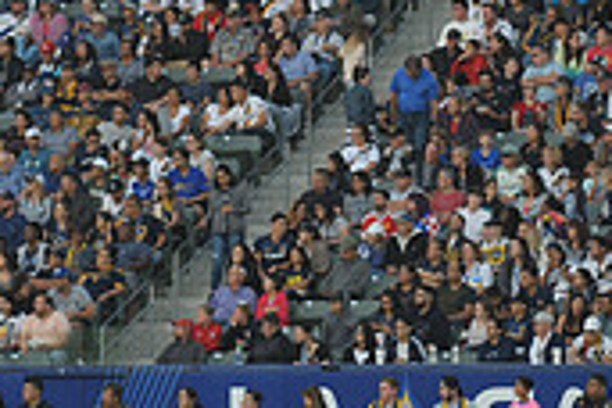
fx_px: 8074
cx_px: 183
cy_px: -14
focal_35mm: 475
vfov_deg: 2.9
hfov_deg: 4.3
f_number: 2.8
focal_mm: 140
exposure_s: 1/800
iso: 640
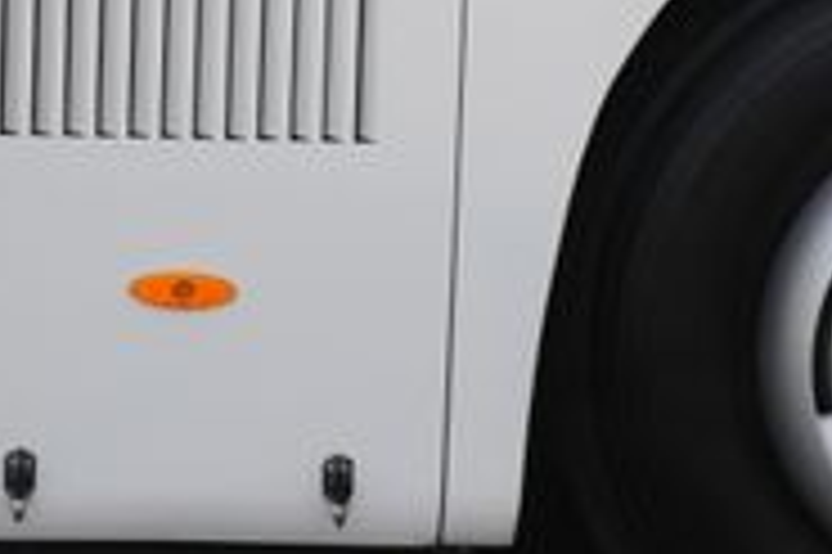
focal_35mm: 182
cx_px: 36
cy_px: -257
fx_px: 4202
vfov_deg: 7.4
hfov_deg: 11.2
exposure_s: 1/640
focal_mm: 48
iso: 500
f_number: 5
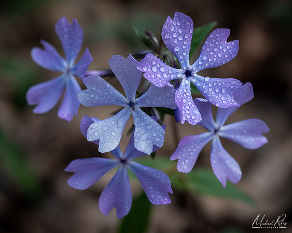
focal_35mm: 118
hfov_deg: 16.3
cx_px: 166
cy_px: 116
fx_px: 1021
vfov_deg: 13.0
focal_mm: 105
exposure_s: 1/60
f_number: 11
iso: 100
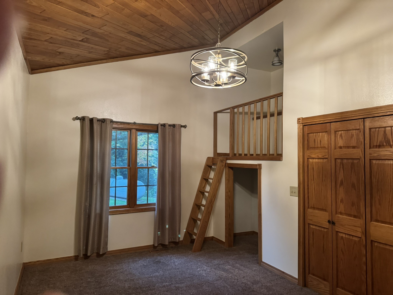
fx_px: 272
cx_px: 196
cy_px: 148
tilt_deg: -0.4
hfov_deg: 71.6
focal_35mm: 24
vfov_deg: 56.8
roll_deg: -1.5
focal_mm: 6.76
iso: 640
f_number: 1.78
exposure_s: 1/60
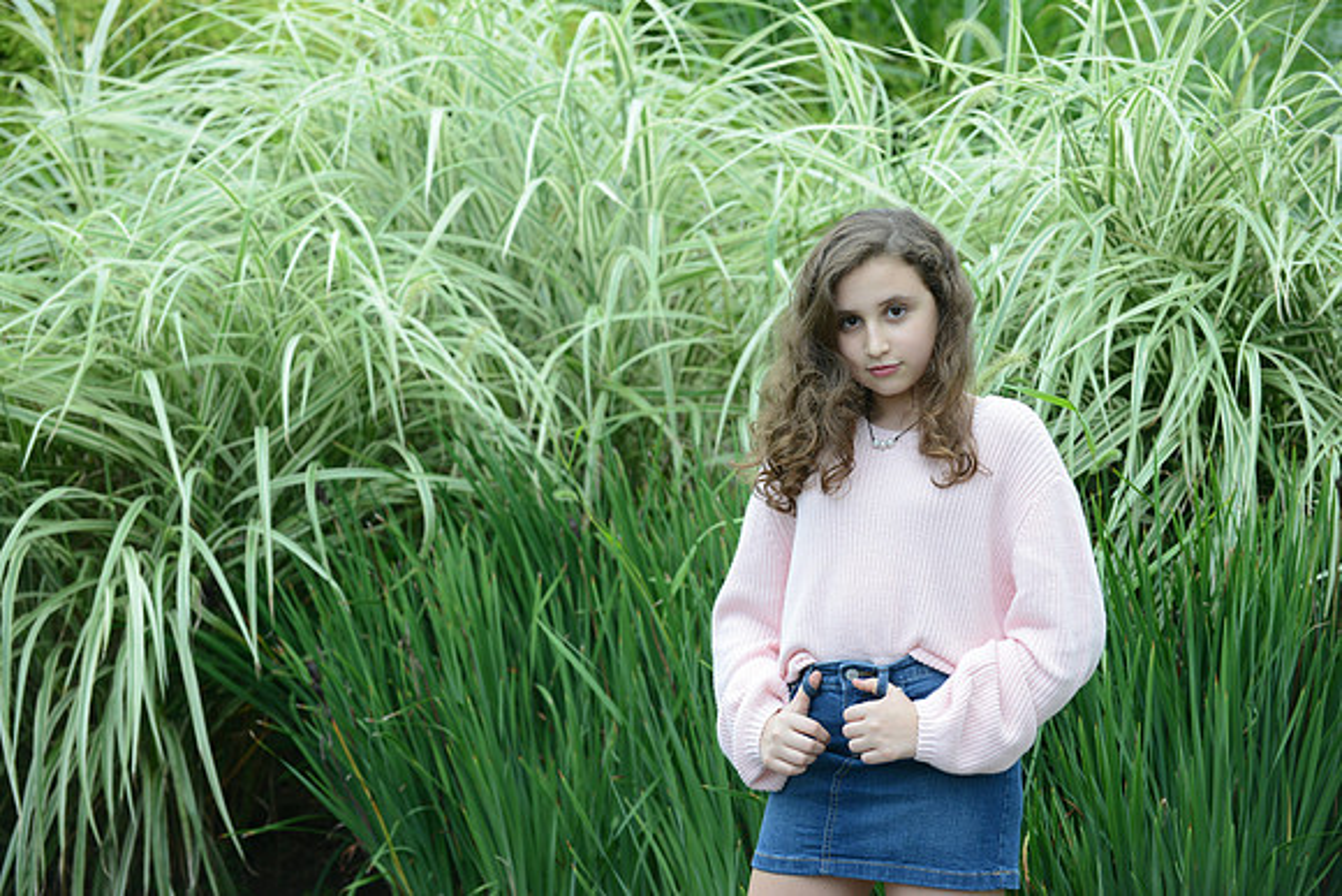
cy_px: 448
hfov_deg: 17.6
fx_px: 4325
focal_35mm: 116
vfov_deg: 11.8
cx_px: 671
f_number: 5.6
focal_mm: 116
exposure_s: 1/160
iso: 800
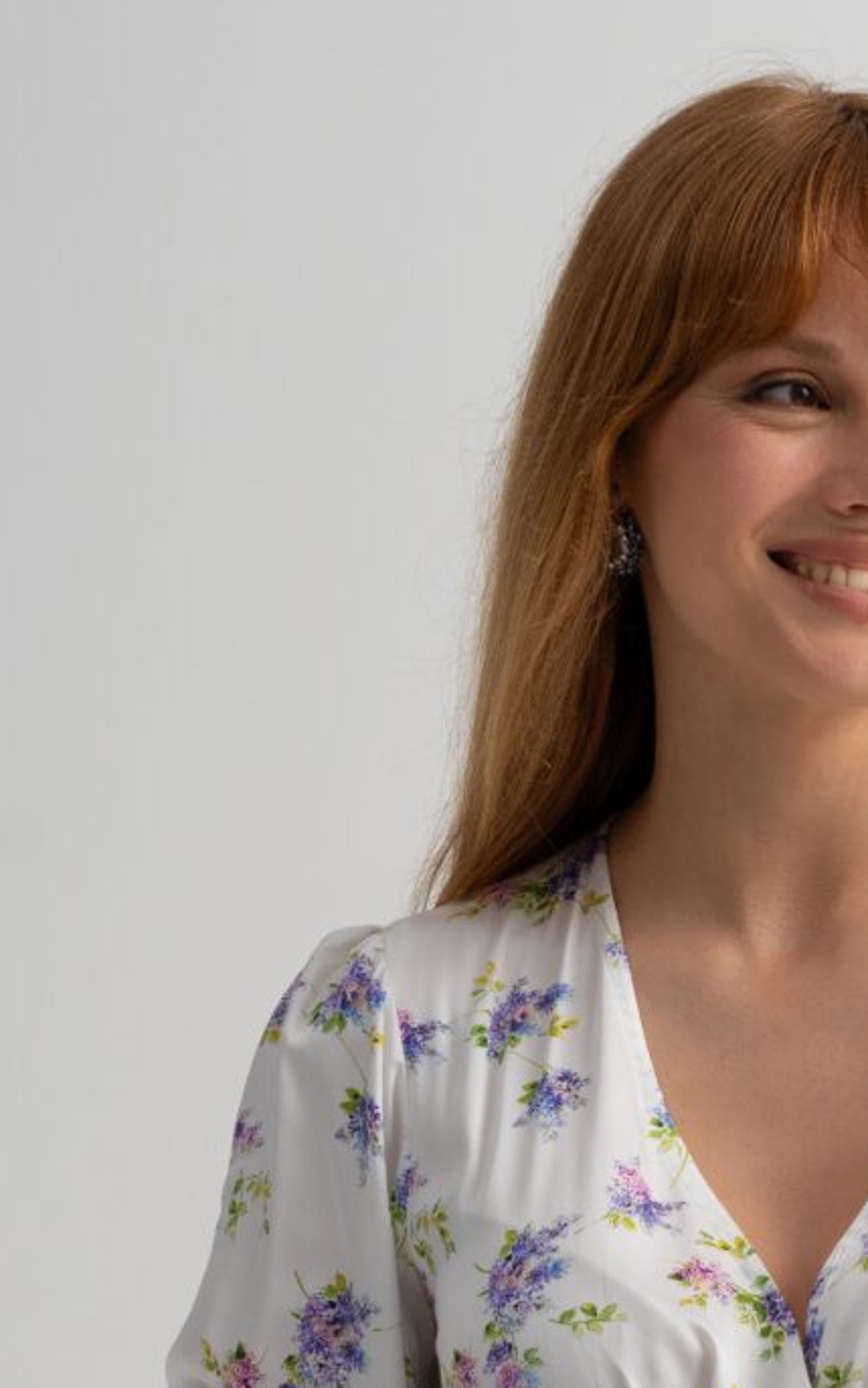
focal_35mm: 253
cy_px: 2351
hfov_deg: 5.2
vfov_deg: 8.1
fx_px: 9554
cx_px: 907
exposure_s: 1/125
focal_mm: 66.4
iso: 100
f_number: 8
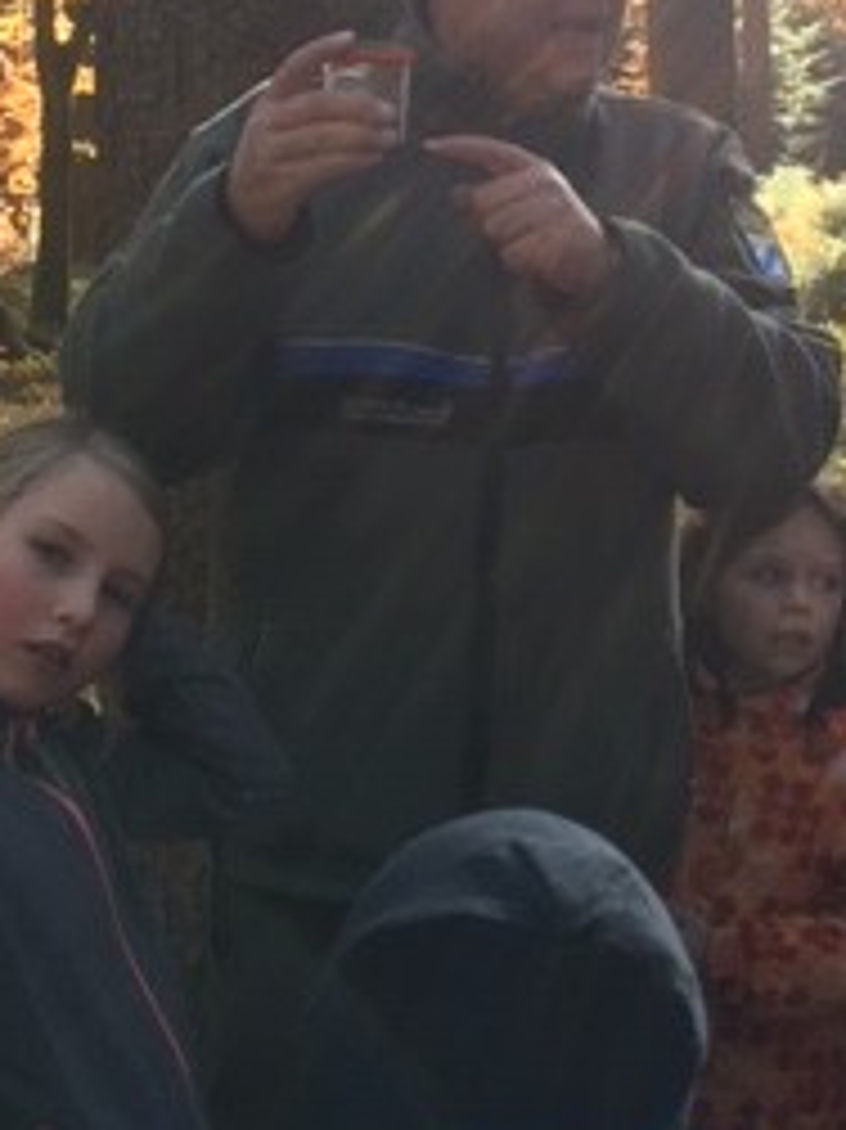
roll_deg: +0.4
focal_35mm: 74
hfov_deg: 19.9
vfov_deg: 26.2
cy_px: 383
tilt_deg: -5.7
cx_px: 490
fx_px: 2413
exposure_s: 1/100
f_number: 2.2
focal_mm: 4.15
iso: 32
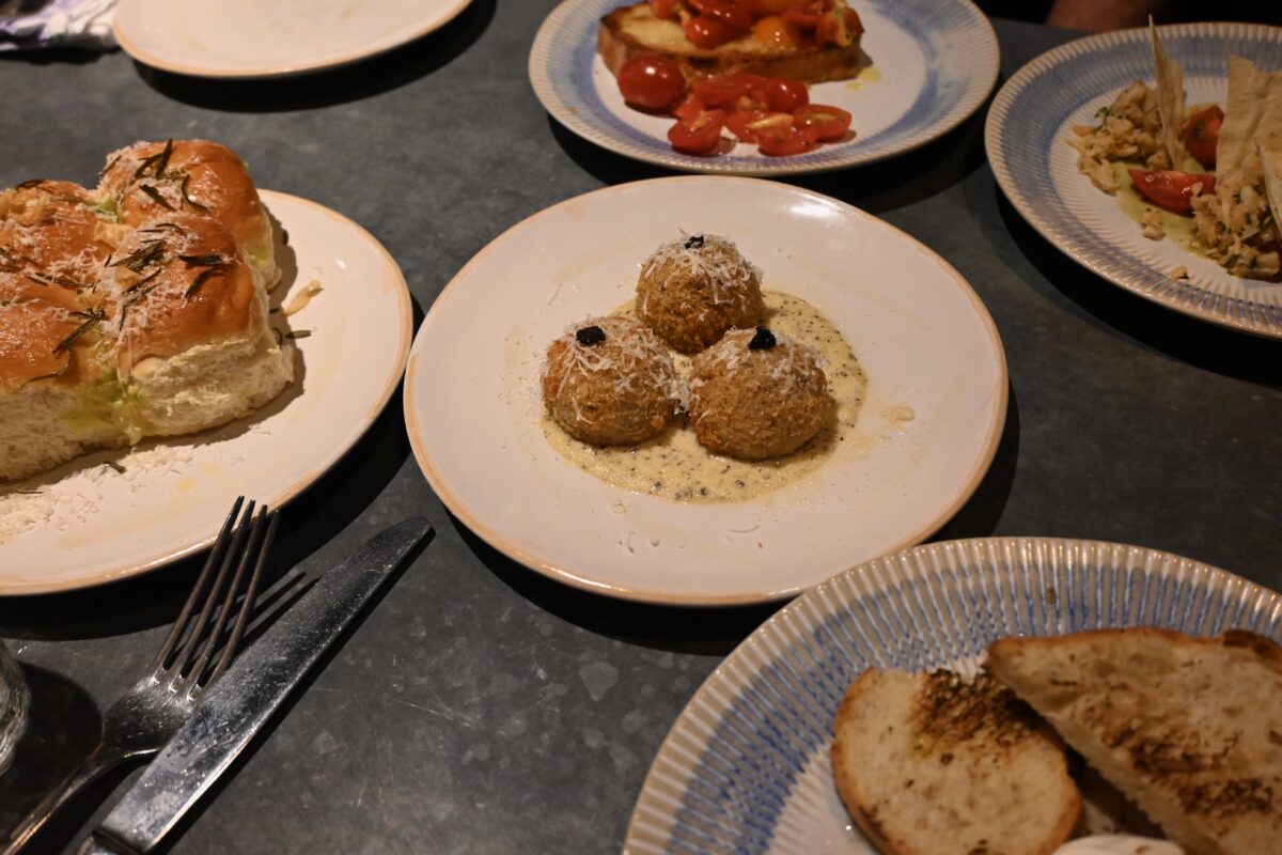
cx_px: 641
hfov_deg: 63.2
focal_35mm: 29
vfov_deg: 44.6
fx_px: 1042
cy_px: 428
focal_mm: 19.5
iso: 2200
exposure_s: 1/125
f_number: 3.8
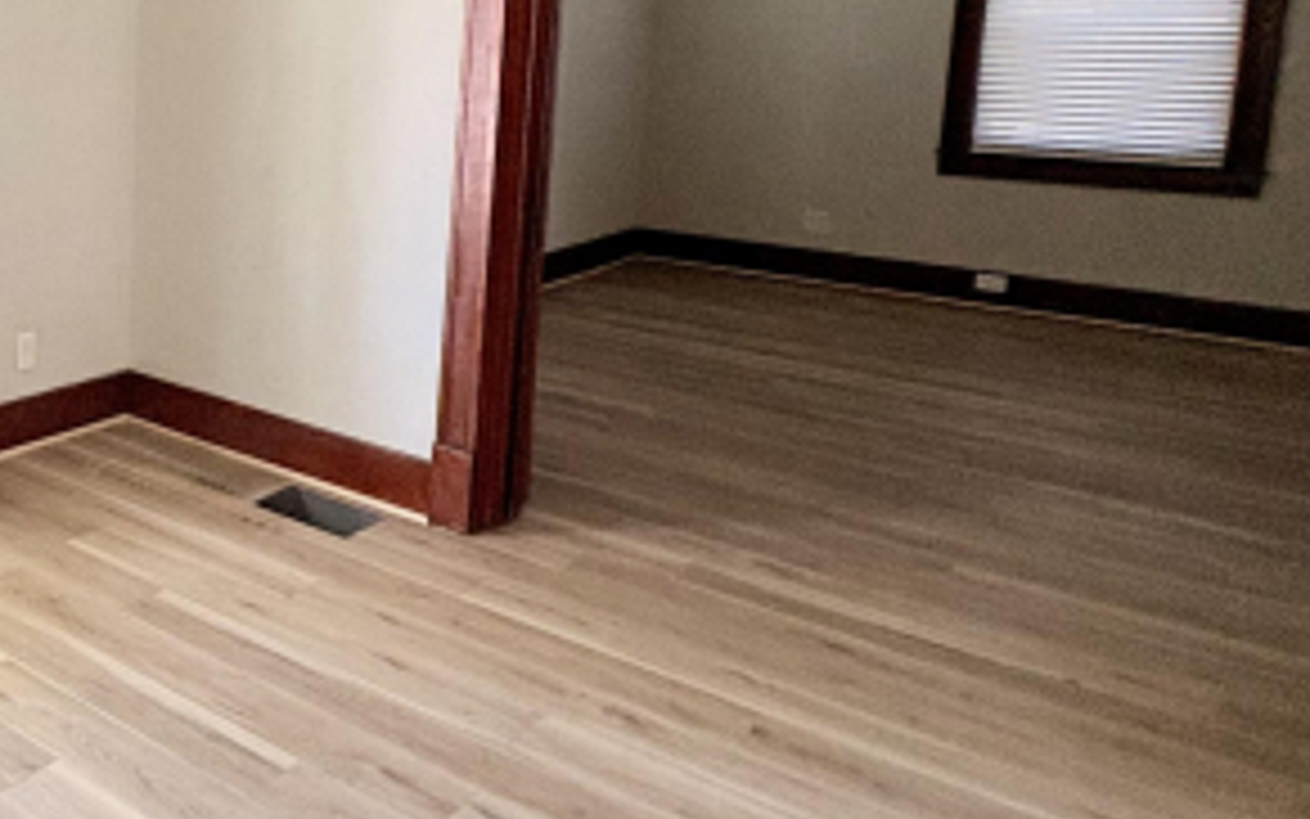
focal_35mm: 34
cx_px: -29
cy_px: 176
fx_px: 1214
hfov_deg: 46.4
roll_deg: +1.9
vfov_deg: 36.2
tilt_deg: -8.3
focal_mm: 2.22
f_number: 2.2
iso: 200
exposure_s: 1/93
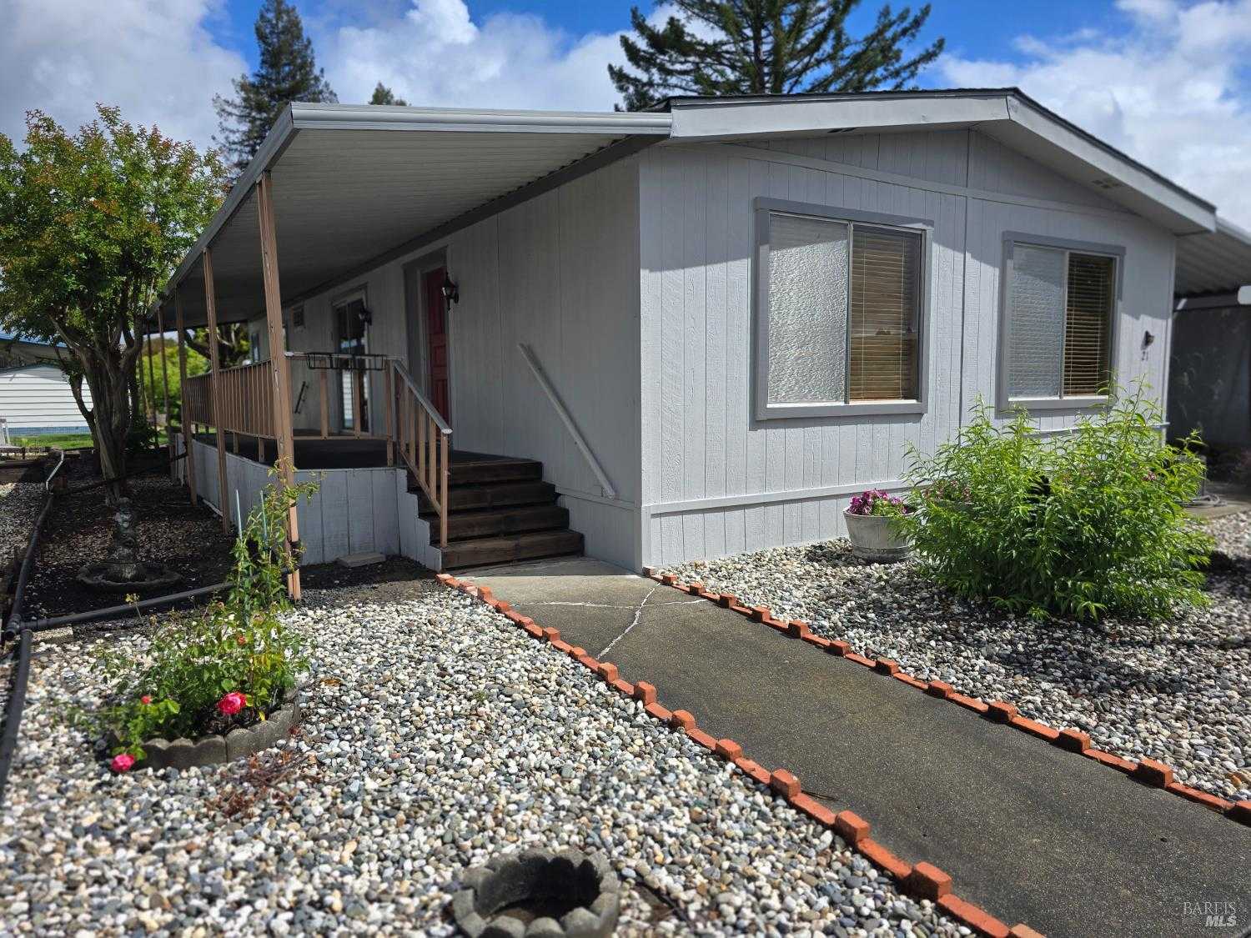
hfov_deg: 73.9
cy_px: 469
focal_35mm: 23
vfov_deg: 58.9
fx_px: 831
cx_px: 626
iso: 12
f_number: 1.7
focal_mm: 6.3
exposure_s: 1/1055
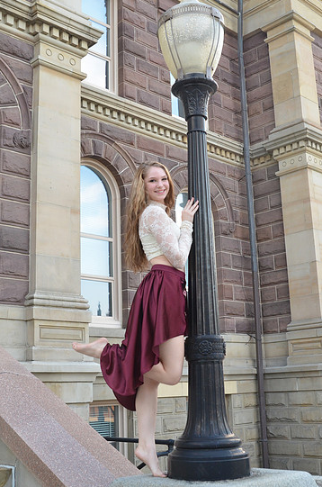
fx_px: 607
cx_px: 157
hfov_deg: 29.7
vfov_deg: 43.7
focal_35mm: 45
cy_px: 230
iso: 800
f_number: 6.3
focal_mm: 28
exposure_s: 1/125
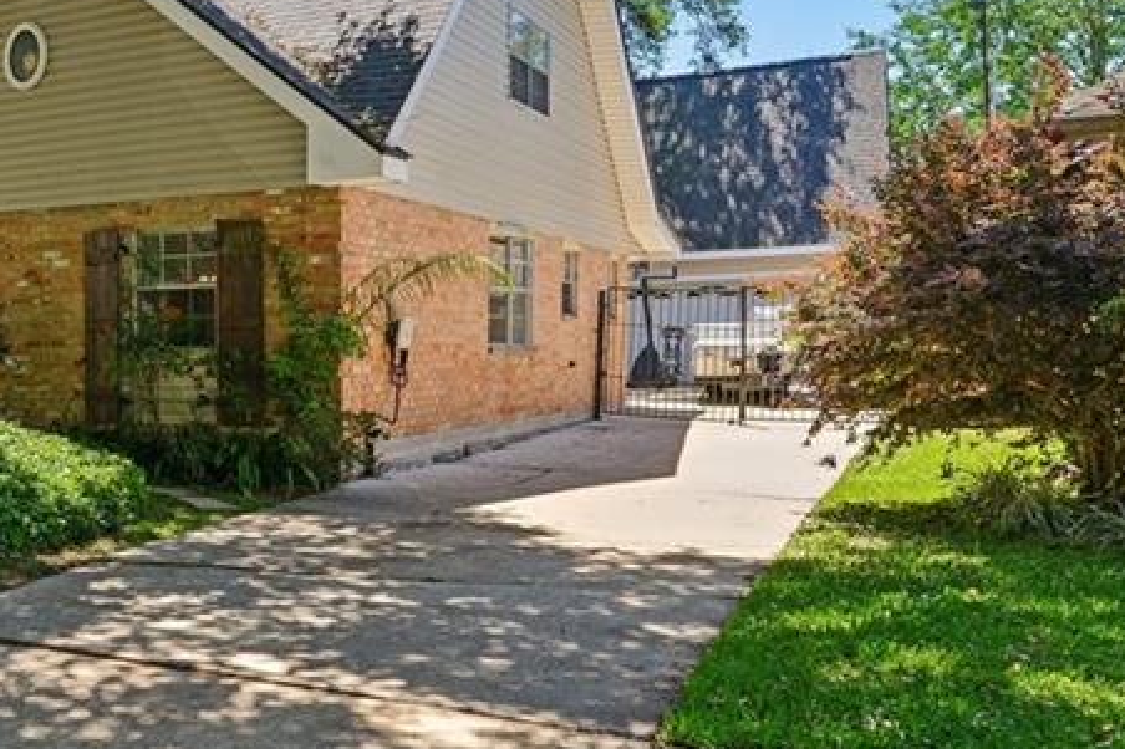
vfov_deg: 31.2
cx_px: -82
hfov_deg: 38.4
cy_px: 372
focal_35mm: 43
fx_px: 1343
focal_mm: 19
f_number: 11
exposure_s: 1/160
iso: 400
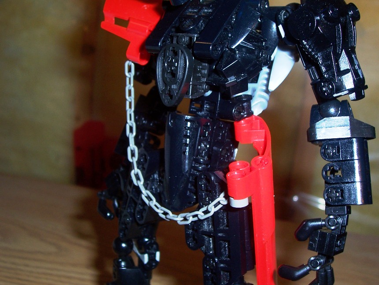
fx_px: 460
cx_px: 190
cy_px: 142
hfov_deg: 44.8
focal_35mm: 42
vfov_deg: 34.3
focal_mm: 7
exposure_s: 1/60
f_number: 3
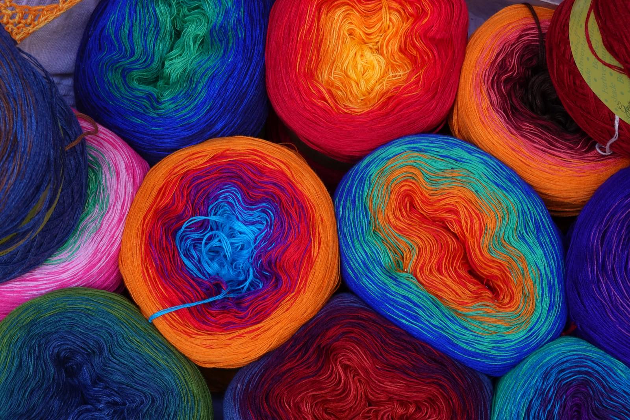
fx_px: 1190
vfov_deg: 20.0
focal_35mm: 68
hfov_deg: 29.7
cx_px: 315
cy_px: 210
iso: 250
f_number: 8
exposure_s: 1/60
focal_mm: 24.84
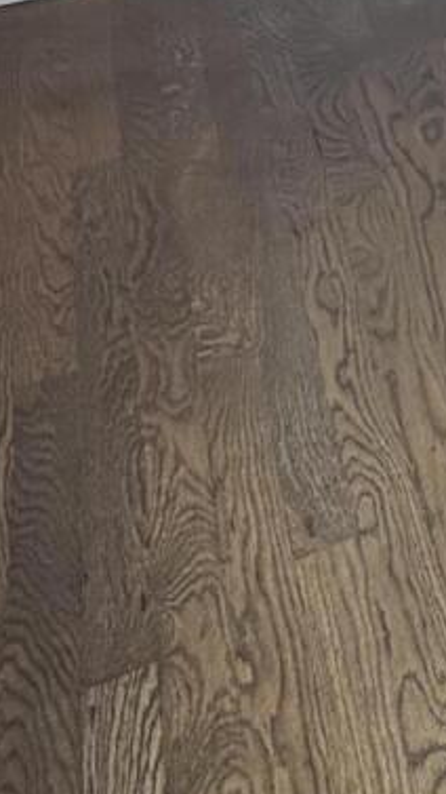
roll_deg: -0.7
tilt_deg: -1.1
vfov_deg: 18.7
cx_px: 1264
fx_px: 1703
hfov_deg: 10.9
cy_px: -720
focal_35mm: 81
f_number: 2.2
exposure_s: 1/120
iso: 64
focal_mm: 2.22
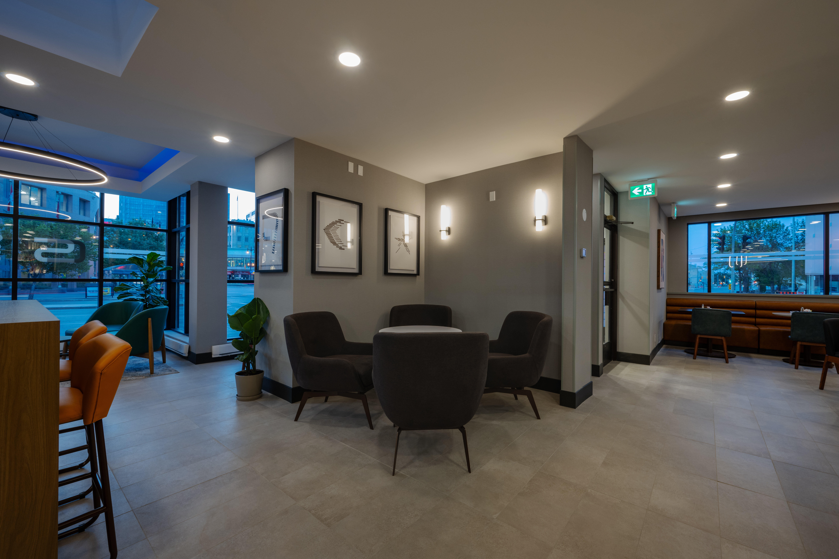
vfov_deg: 77.3
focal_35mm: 15
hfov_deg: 100.4
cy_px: 280
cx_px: 420
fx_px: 350
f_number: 11
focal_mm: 15
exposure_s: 1.3
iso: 160
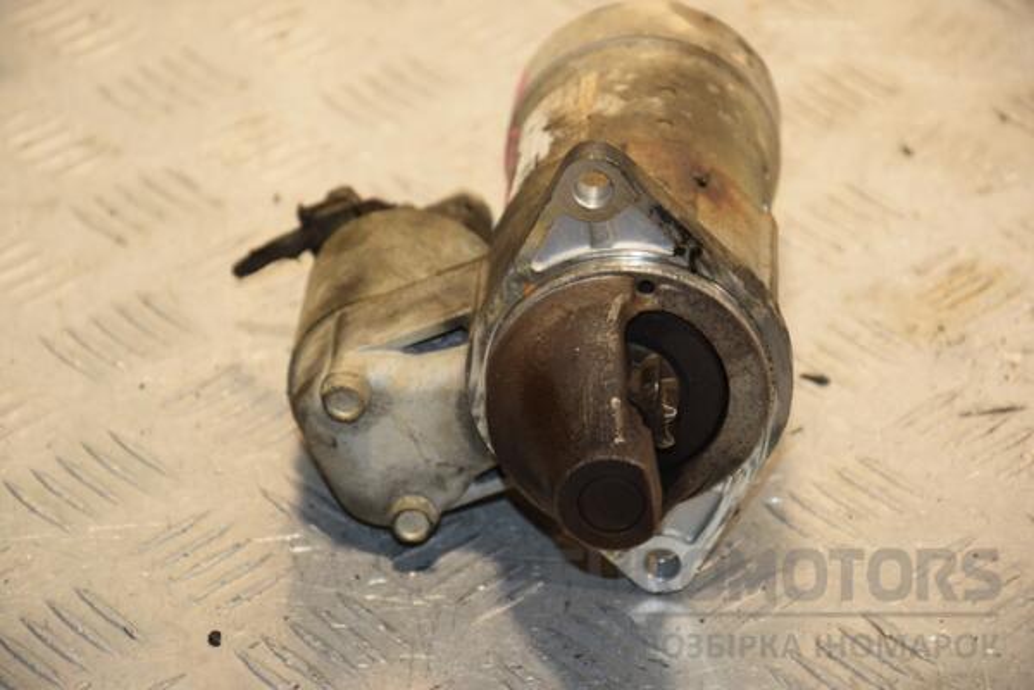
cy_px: 345
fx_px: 4523
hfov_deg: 13.0
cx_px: 517
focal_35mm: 158
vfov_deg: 8.7
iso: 800
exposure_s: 1/200
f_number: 5.6
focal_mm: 105
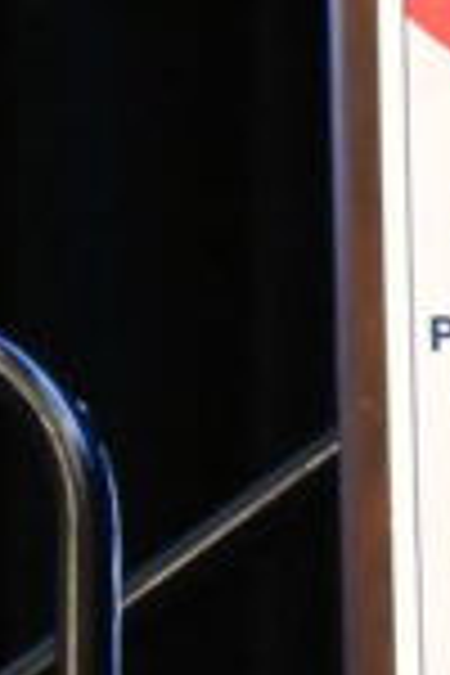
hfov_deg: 1.0
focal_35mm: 1366
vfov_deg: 1.5
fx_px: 25610
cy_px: 320
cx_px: 907
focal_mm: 200
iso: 12800
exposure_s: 1/125
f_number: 6.3
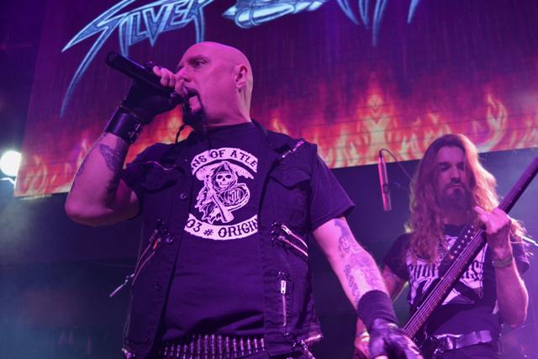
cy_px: 180
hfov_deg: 42.3
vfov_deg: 29.0
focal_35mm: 46
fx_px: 695
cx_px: 269
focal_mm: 31
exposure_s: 1/60
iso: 1250
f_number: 4.5
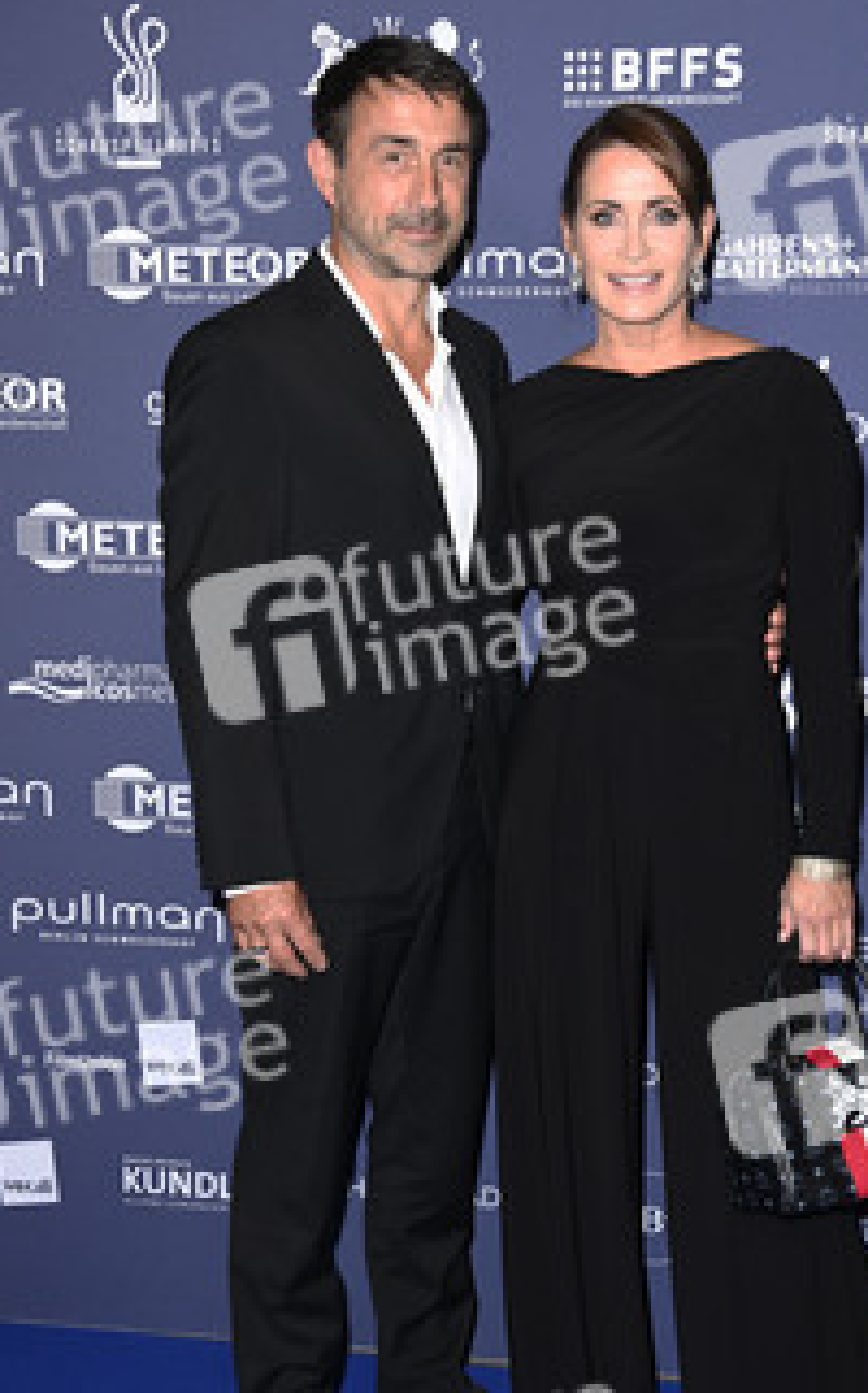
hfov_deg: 21.2
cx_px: 538
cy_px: 838
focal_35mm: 61
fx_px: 2314
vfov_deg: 33.4
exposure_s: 1/250
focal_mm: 48
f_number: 5.6
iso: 640
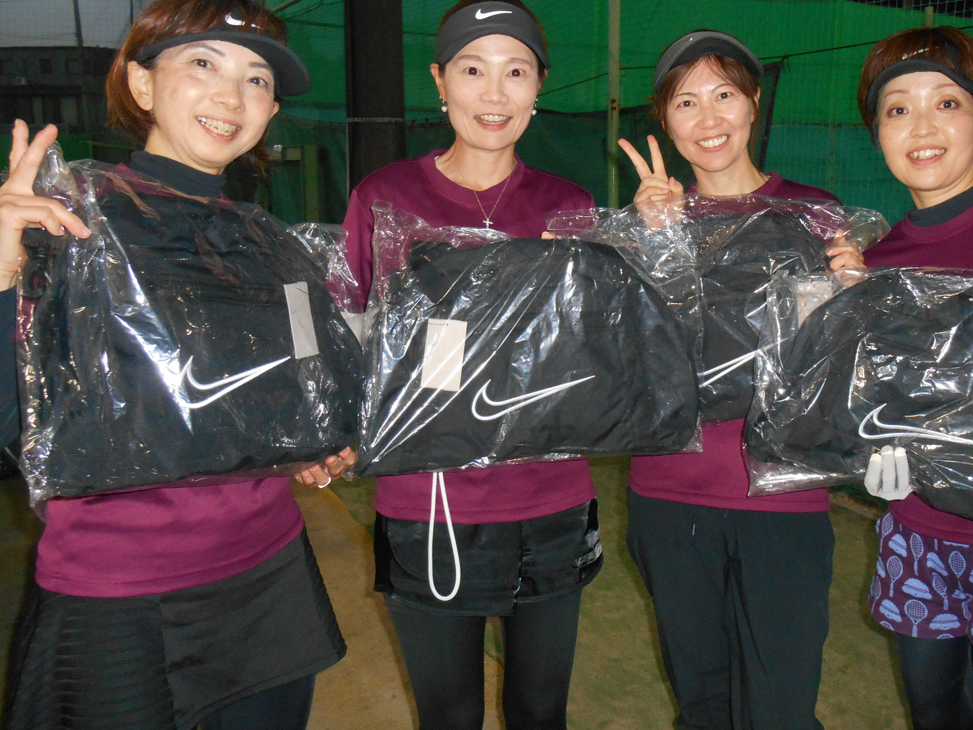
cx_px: 594
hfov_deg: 53.5
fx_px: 956
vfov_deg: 41.8
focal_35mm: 34
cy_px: 335
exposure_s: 1/25
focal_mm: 4.7
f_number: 3.4
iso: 450
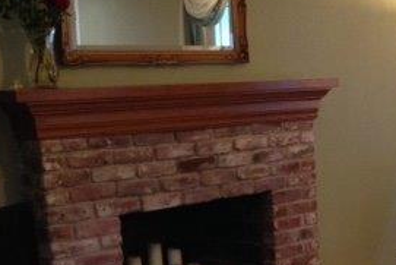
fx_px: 891
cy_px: 212
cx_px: 359
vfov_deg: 16.7
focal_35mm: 81
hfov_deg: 24.3
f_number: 2.4
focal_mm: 4.12
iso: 250
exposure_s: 1/20
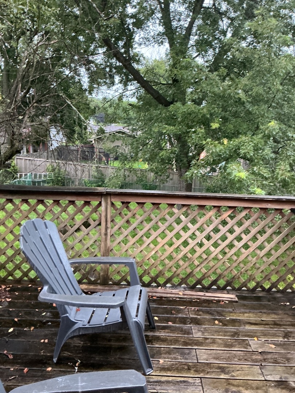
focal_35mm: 29
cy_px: 196
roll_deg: -1.0
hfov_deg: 48.2
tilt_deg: -11.2
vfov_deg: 61.7
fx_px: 330
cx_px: 148
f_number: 1.8
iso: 250
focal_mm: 3
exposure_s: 1/30
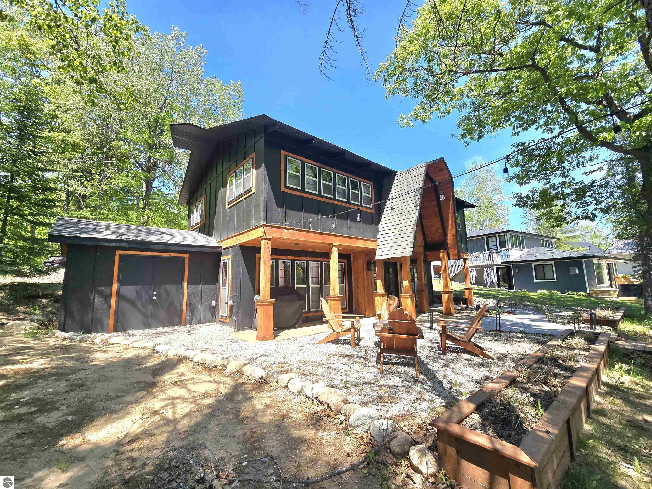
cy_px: 244
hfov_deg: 106.2
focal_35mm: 13
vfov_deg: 89.9
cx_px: 326
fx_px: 245
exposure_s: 1/1000
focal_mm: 2.2
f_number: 2.2
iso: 50
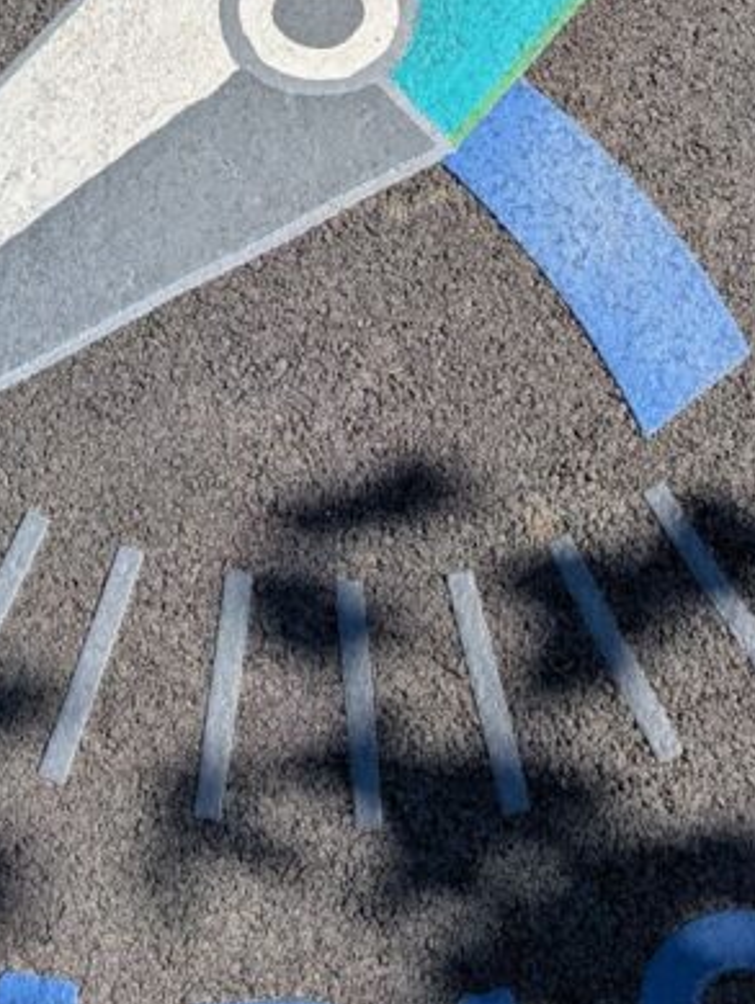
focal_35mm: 63
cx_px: 263
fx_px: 1830
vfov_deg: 29.4
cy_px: 98
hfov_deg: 23.2
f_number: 1.7
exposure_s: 1/1527
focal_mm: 4.53
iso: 29
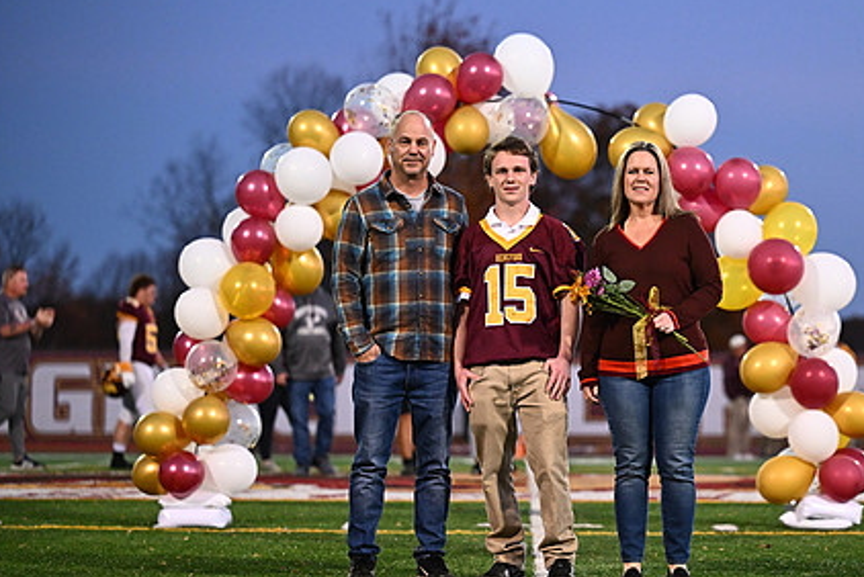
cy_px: 337
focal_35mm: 158
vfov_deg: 8.7
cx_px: 579
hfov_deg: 13.0
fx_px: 3794
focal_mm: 115
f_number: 2.8
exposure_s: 1/320
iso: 2800
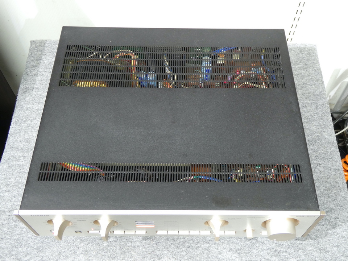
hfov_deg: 50.1
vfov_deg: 38.7
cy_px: 130
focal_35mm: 37
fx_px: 372
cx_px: 174
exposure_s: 1/2
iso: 200
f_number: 3.7
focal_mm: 6.7
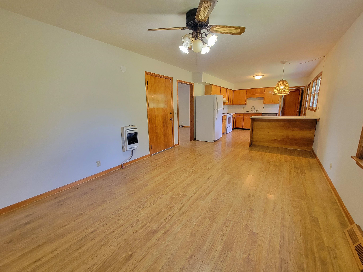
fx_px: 136
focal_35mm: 13
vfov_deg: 89.9
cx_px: 182
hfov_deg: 106.2
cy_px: 136
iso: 320
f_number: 2.2
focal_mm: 2.2
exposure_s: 1/60.2
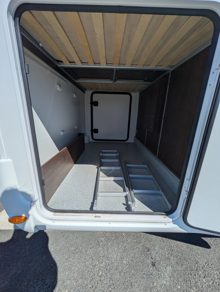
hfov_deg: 85.7
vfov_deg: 102.0
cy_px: 146
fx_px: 119
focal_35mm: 14
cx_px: 110
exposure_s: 1/2915
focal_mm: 1.83
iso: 47
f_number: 2.2
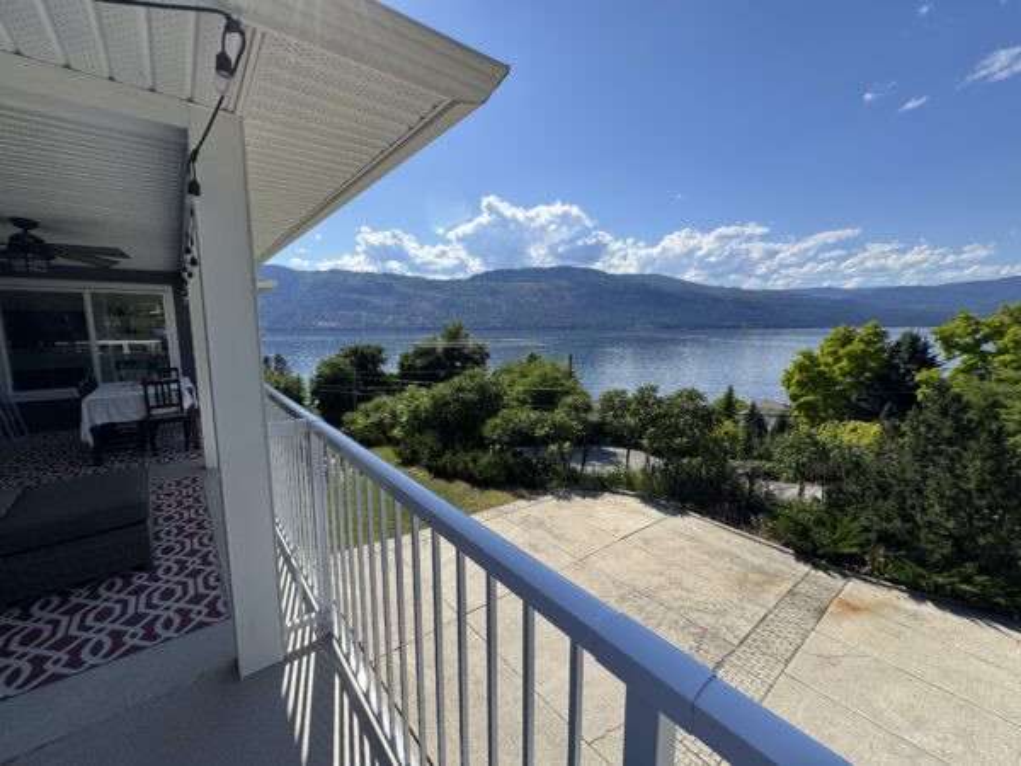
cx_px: 510
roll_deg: -0.1
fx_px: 413
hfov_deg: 102.1
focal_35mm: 14
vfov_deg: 85.7
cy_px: 383
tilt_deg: -6.9
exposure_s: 1/2028
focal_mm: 2.22
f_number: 2.2
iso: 40
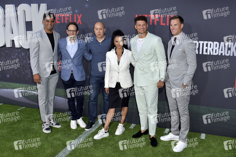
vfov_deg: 41.1
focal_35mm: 32
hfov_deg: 58.7
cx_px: 118
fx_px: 210
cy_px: 78
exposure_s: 1/250
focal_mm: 32
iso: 400
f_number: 6.3
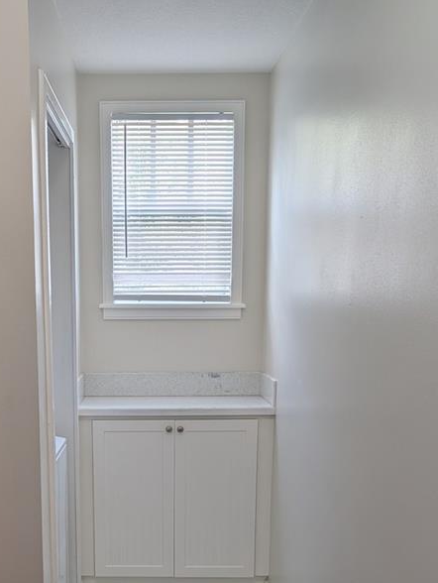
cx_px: 132
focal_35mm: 49
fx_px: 825
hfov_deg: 29.4
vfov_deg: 37.2
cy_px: 483
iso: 44
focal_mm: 6.9
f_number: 1.68
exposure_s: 1/120
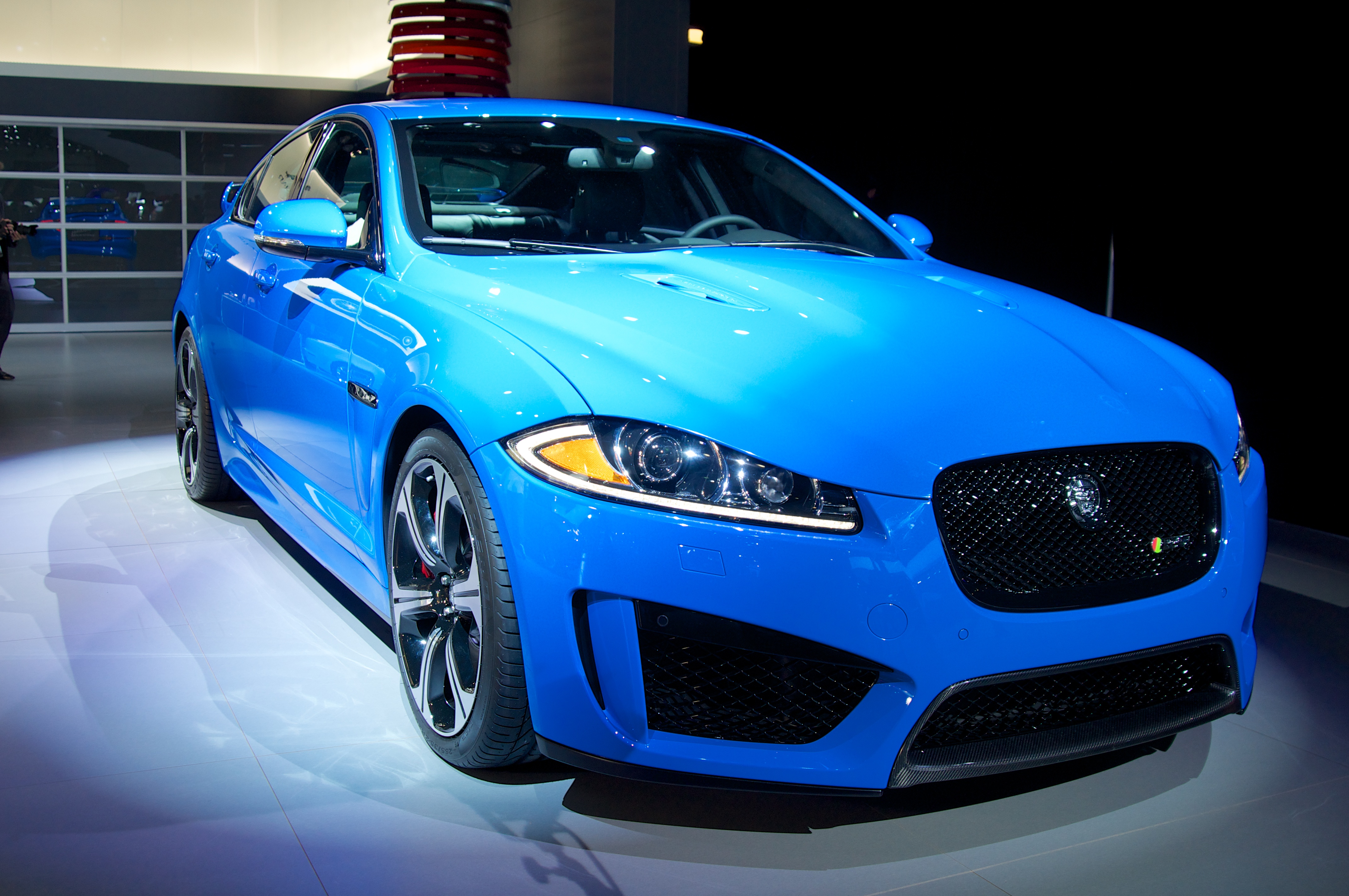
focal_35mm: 36
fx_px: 1347
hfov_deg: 53.2
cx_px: 674
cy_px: 448
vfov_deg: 36.8
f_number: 4.8
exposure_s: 1/90
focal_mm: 24
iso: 400
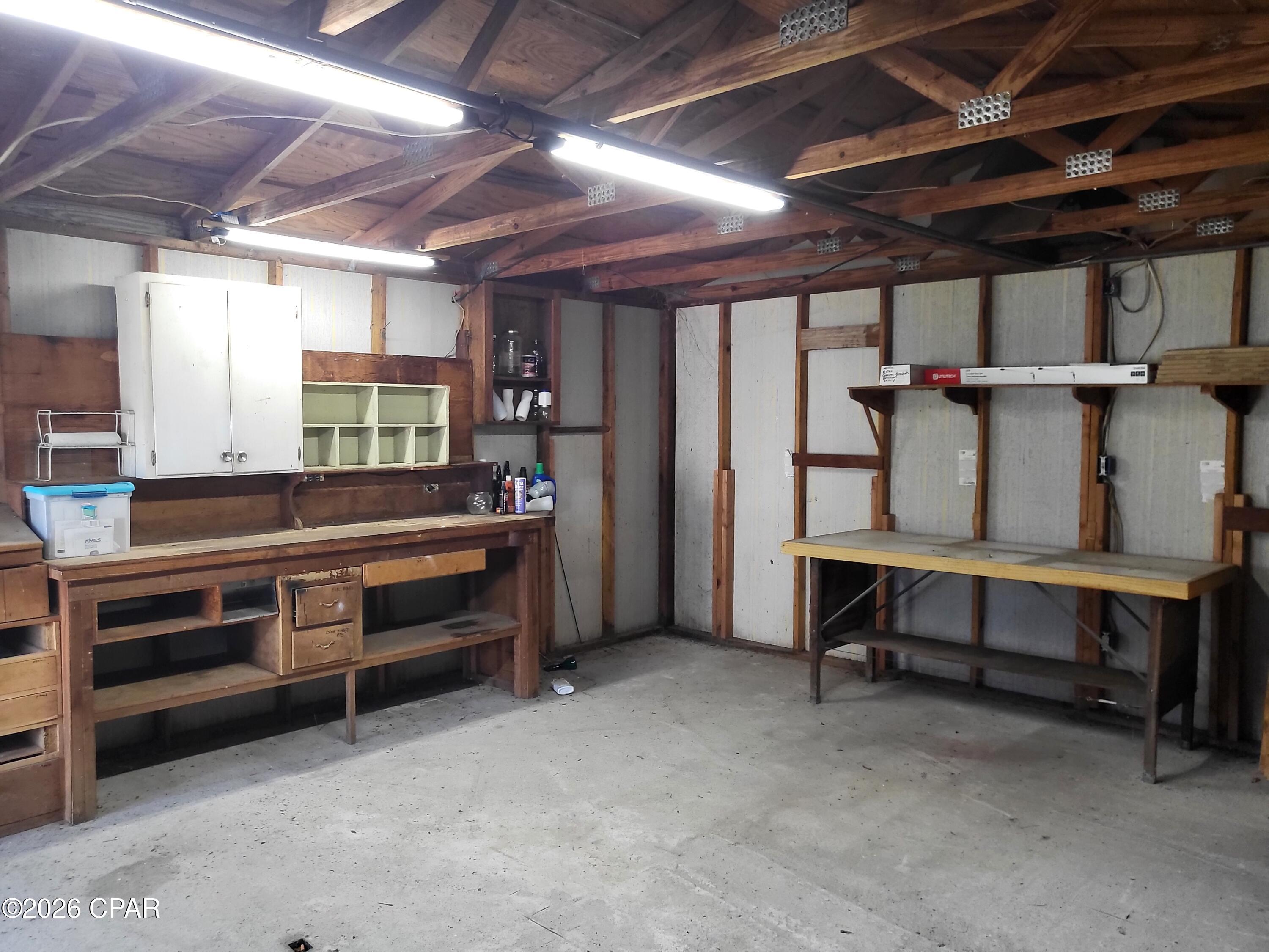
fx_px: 953
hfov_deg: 67.3
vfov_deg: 53.1
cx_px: 634
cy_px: 476
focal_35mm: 26
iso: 250
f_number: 1.8
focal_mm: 4.25
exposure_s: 1/120
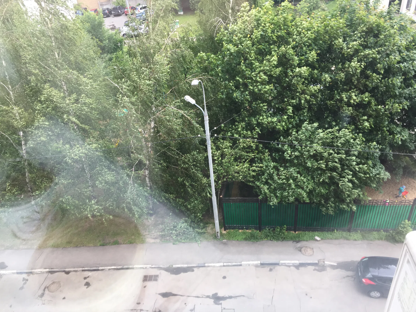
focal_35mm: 29
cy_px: 156
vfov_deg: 48.2
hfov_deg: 61.7
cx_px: 208
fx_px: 349
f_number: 2.2
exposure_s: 1/169
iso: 32
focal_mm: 4.15
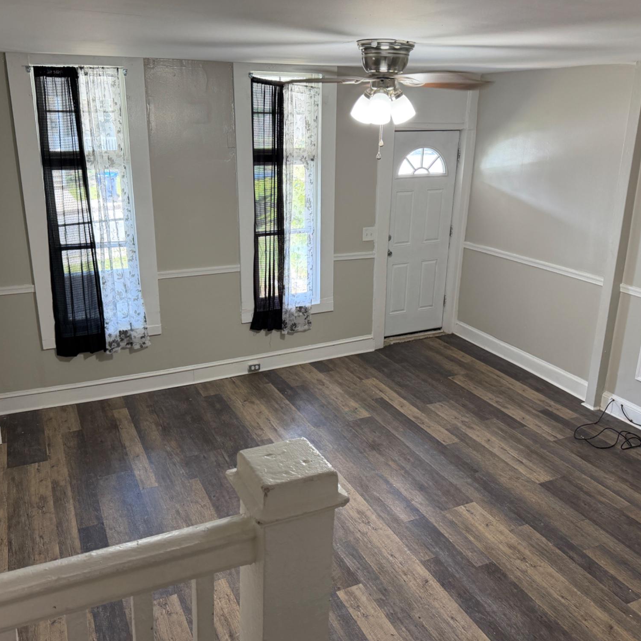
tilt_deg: -18.0
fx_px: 608
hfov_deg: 55.6
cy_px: 319
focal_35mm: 29
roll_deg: -0.7
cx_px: 304
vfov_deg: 55.6
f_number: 1.78
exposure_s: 1/60
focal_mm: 6.76
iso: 160
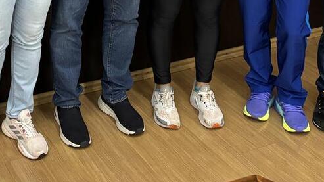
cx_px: 63
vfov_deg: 15.7
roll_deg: +1.2
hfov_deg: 29.8
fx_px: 593
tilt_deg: -11.0
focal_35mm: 69
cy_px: -110
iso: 320
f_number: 1.6
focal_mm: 5.96
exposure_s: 1/60
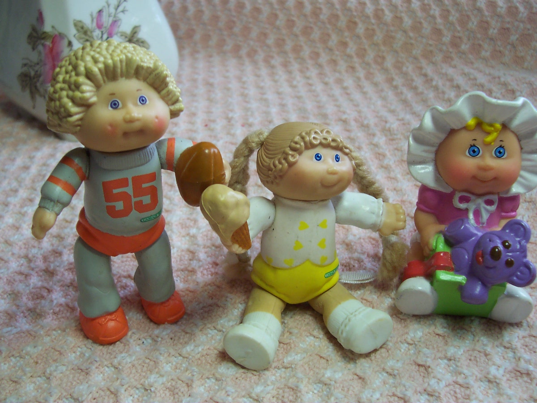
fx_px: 574
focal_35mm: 37
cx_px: 268
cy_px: 202
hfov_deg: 50.1
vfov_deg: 38.7
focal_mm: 5.6
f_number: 2.8
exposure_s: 1/90
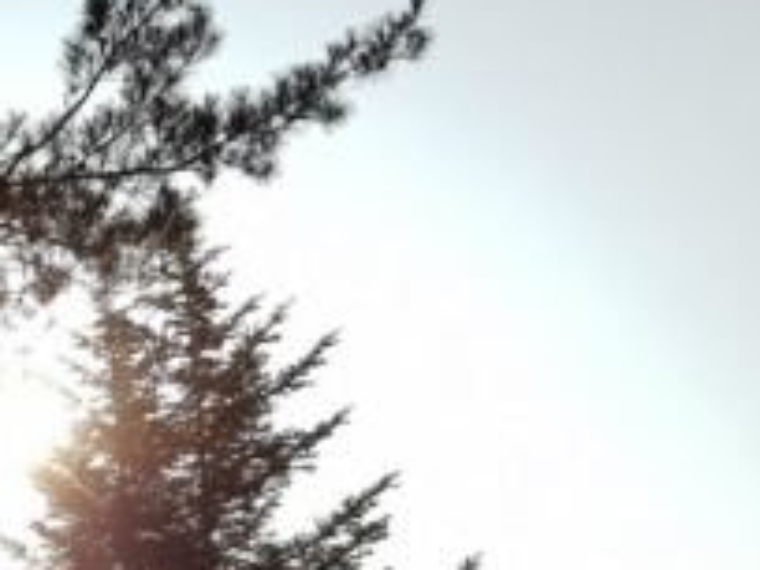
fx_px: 2042
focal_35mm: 93
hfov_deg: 18.6
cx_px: -380
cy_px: 611
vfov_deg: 15.5
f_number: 1.7
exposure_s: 1/3784
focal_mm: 4.2
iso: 40
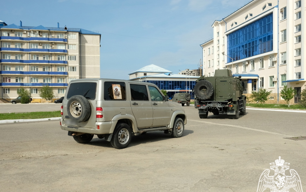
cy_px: 103
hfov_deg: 56.7
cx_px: 153
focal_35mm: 34
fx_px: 284
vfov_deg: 37.3
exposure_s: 1/7500
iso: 1600
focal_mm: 22.3
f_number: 5.6
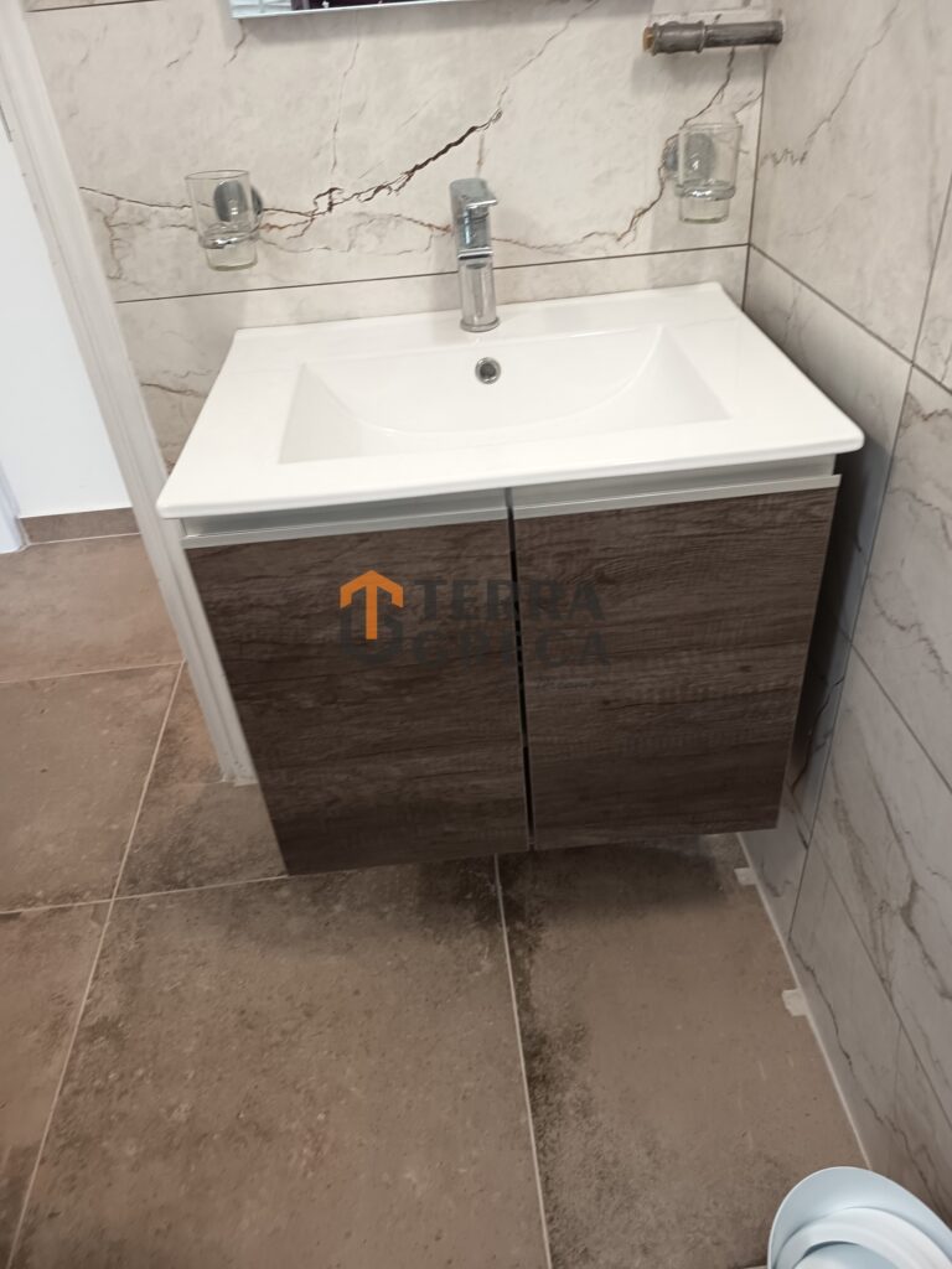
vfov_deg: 71.6
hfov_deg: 56.8
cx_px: 476
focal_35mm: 24
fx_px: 880
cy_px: 634
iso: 457
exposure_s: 1/33.3
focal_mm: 5.27
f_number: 1.7
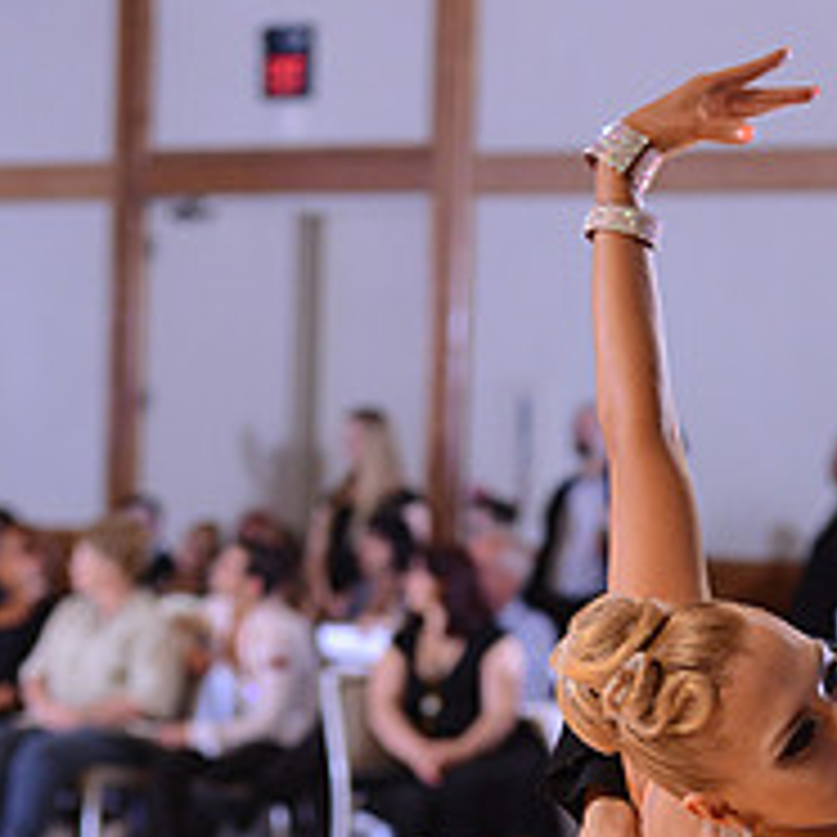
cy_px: 1044
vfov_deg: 6.4
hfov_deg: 6.5
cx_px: 817
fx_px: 7386
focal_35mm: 270
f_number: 3.2
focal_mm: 102
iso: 1250
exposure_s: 1/250
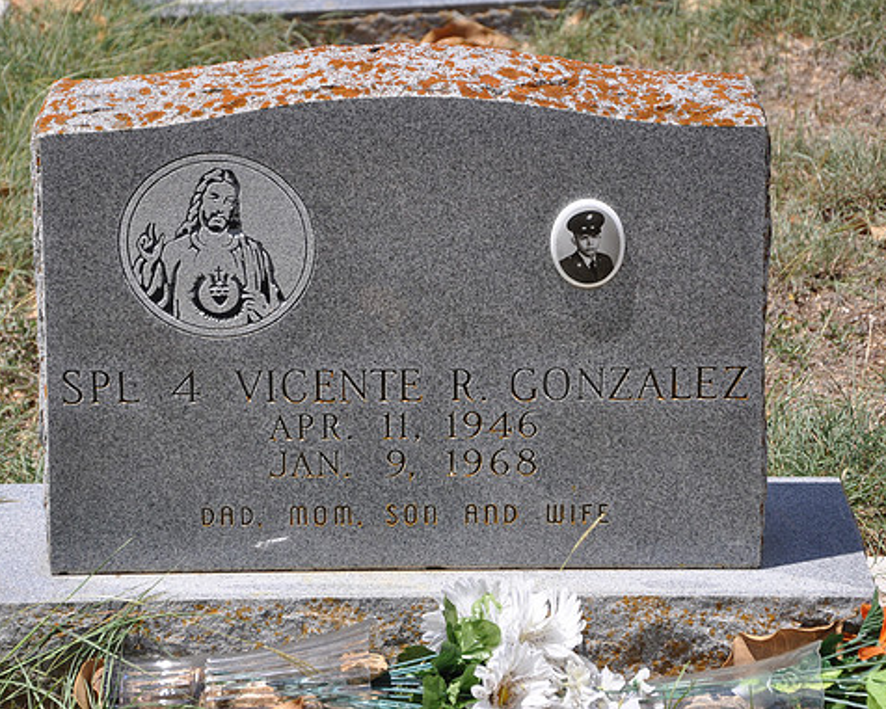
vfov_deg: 12.9
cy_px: 353
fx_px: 3147
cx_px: 411
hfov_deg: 16.0
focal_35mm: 120
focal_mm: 70
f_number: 7.1
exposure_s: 1/200
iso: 200
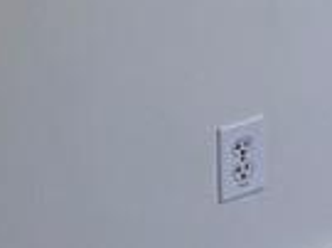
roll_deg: +0.1
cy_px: -405
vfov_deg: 7.5
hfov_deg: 9.1
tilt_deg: -7.3
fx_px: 1744
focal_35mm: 182
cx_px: 932
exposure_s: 1/60
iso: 125
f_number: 1.78
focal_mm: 6.76
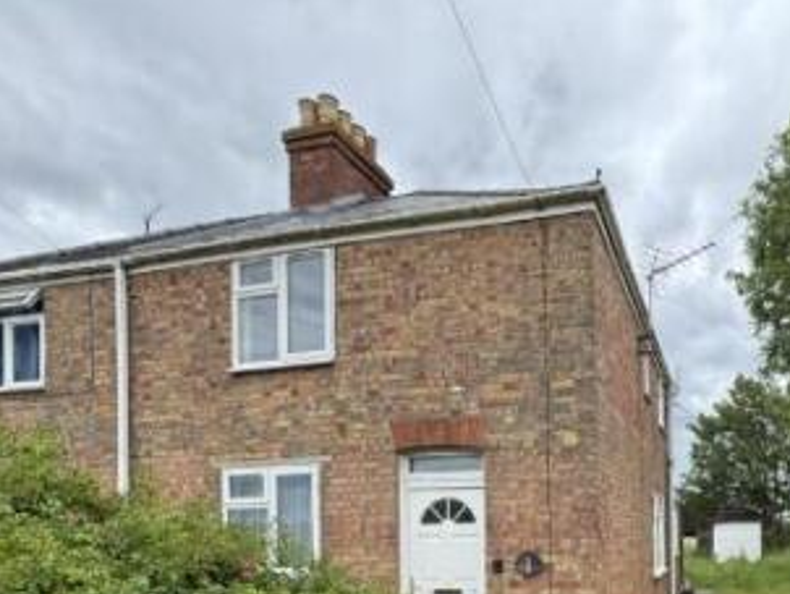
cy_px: 525
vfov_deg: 46.8
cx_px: 590
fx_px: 617
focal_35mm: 27
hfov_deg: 61.7
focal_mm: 2.22
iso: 40
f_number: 2.2
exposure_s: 1/556
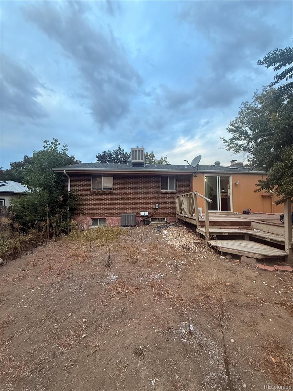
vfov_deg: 102.1
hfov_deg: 85.7
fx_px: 158
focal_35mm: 14
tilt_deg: +5.1
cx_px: 146
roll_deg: +0.1
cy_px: 196
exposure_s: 1/99
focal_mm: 2.22
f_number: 2.2
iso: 125
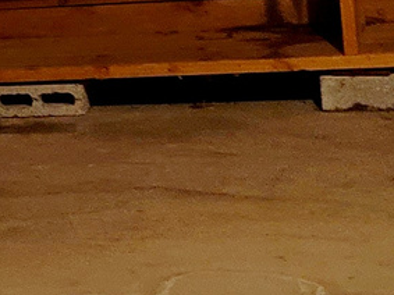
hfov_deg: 10.0
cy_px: -67
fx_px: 2059
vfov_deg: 8.1
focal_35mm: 181
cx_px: -426
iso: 640
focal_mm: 7
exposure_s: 1/30
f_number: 1.8
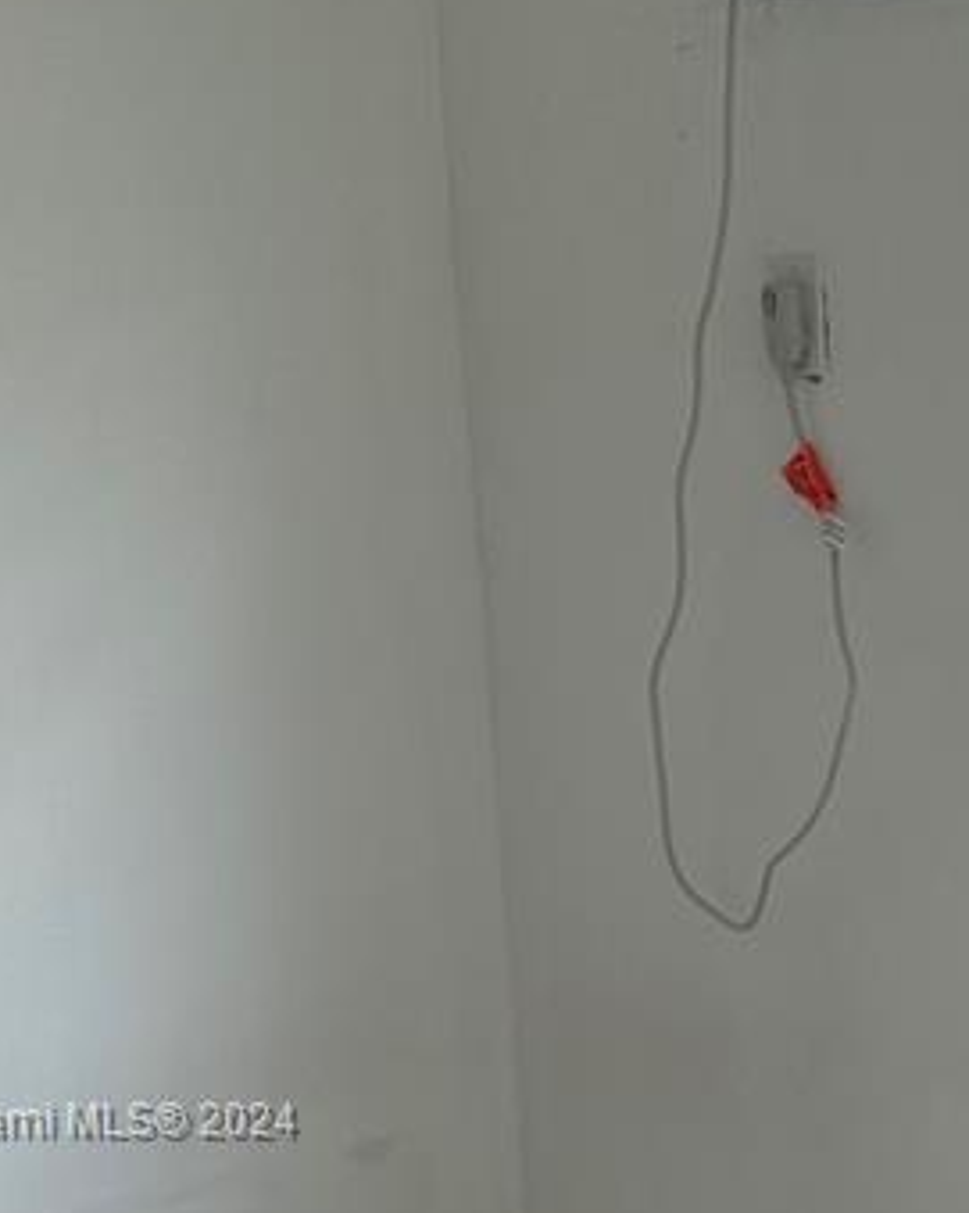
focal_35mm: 83
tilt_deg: -13.0
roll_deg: +1.0
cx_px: 1251
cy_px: 1124
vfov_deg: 22.4
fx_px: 2977
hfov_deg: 17.4
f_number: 1.78
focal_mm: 6.86
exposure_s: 1/151
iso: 64
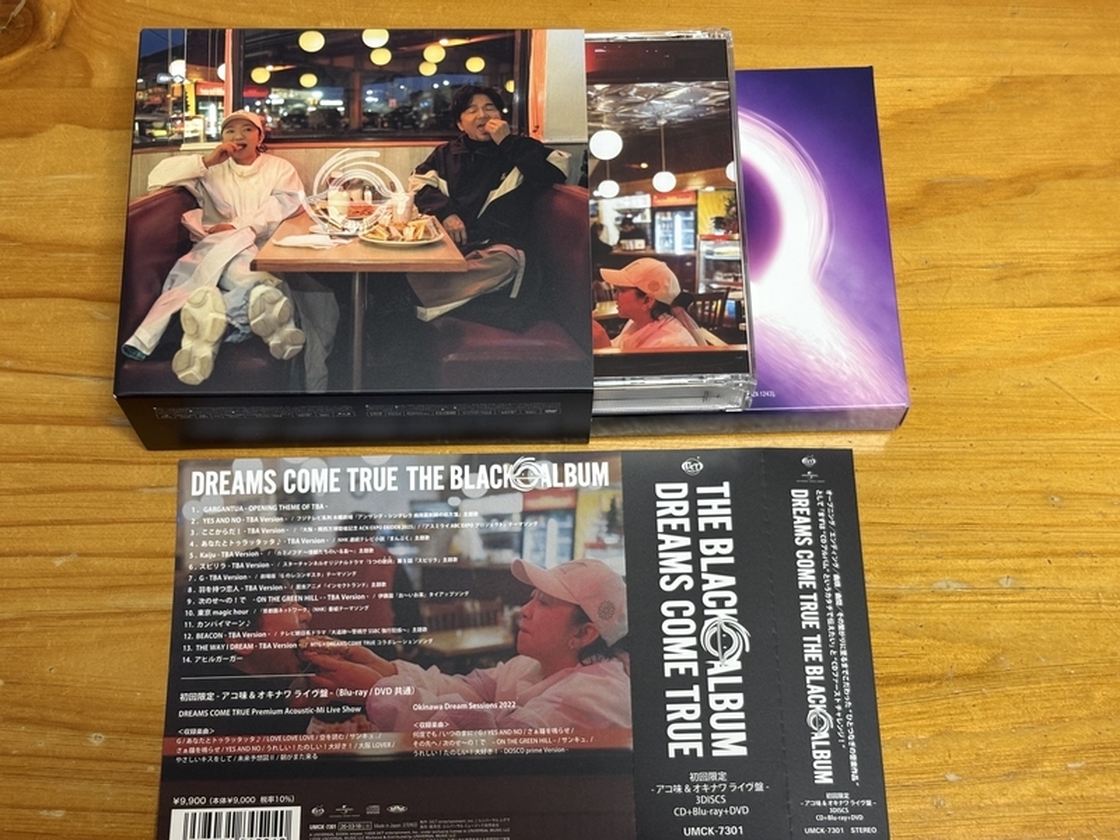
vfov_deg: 28.0
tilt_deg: -70.2
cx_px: 560
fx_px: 1682
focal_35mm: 52
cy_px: 420
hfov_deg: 36.8
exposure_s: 1/33
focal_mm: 5.96
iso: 125
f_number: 1.6
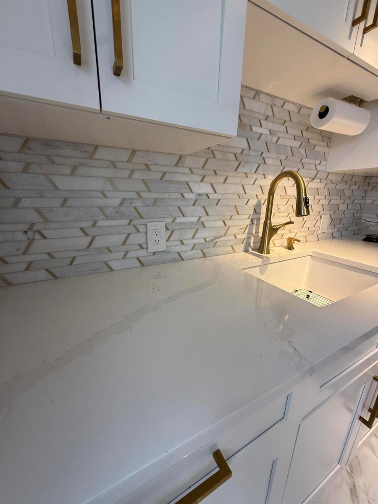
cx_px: 189
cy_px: 252
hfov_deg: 85.7
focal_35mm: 14
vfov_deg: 102.1
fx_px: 204
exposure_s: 1/99
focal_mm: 2.22
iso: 80
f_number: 2.2
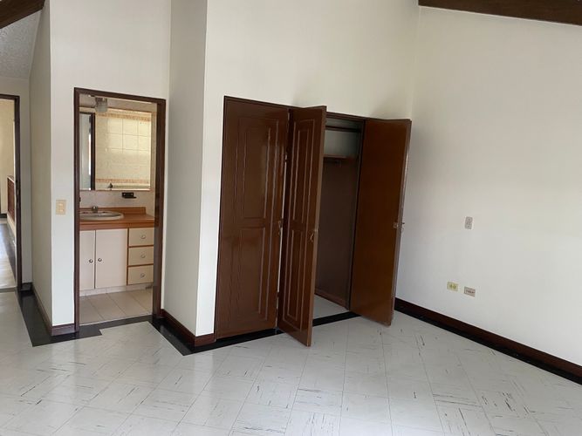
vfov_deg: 53.0
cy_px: 218
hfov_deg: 67.3
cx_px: 291
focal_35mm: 26
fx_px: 437
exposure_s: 1/72
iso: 125
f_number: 1.8
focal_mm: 4.25
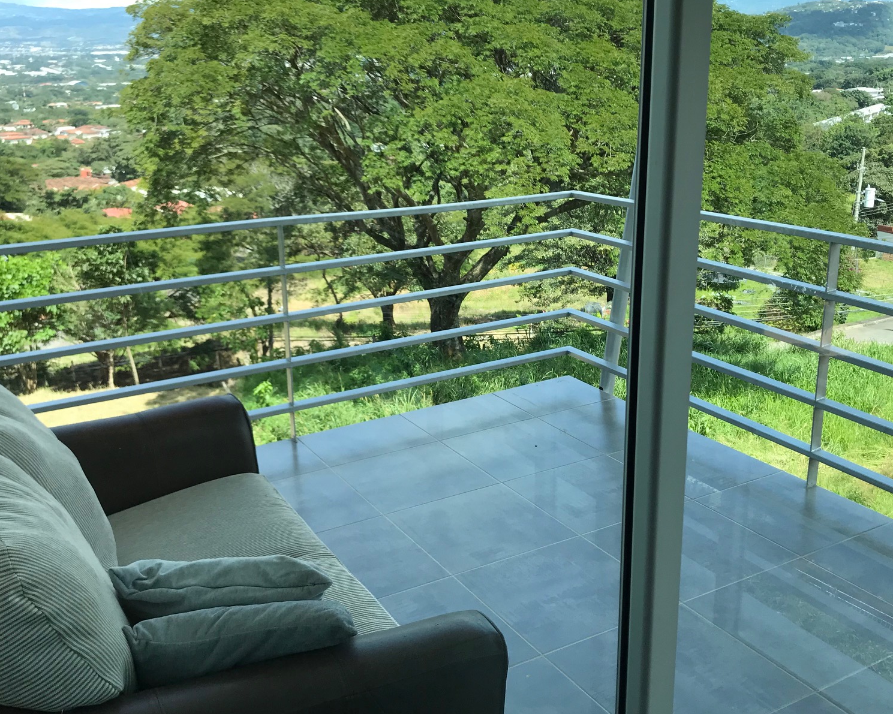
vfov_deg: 40.1
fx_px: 978
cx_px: 465
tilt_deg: -17.5
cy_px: 365
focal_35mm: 37
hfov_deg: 49.1
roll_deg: +0.8
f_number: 1.8
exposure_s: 1/725
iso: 25
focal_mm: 3.99
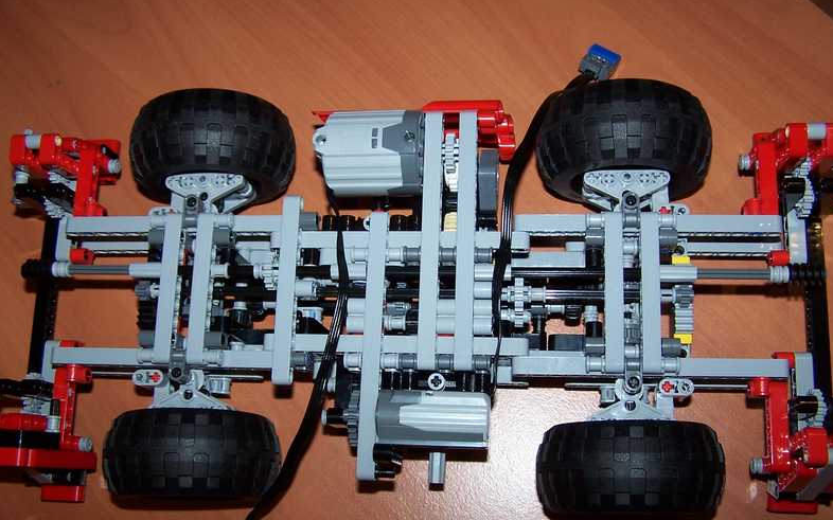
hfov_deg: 48.2
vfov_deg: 31.2
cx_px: 423
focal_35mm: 41
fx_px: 931
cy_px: 295
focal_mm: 6.3
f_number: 2.8
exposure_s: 1/60
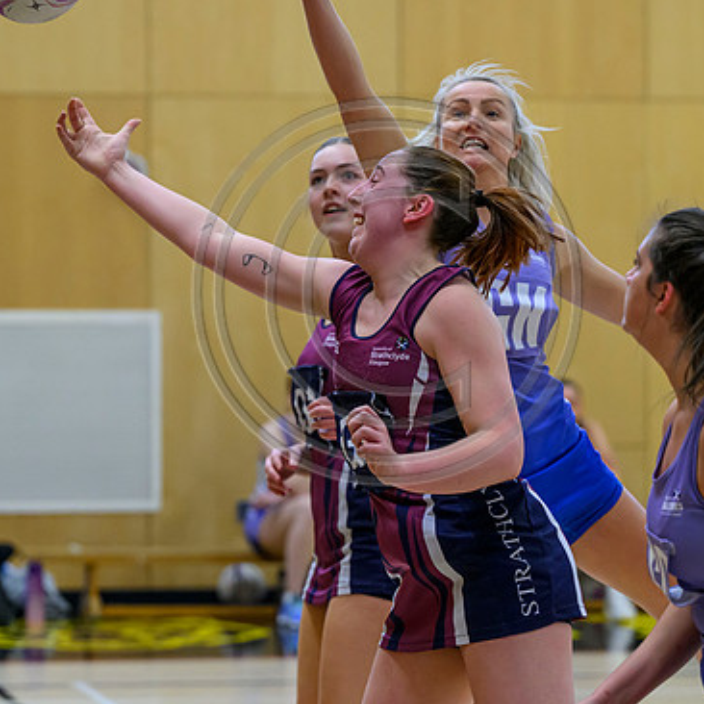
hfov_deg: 9.9
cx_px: 358
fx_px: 4050
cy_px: 311
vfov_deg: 9.9
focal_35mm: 176
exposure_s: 1/1250
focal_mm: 102
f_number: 3.2
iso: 3200
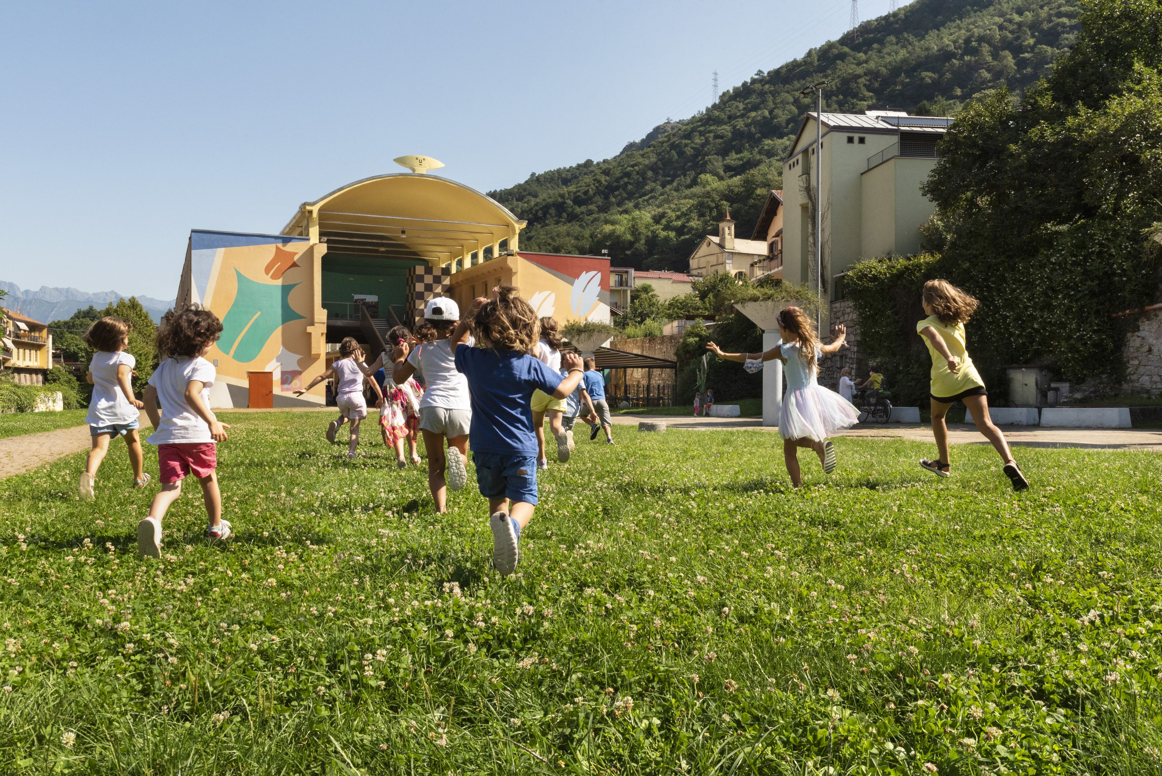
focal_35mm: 29
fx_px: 936
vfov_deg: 45.0
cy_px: 388
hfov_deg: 63.6
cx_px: 581
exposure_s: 1/640
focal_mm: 29
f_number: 14
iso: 1600
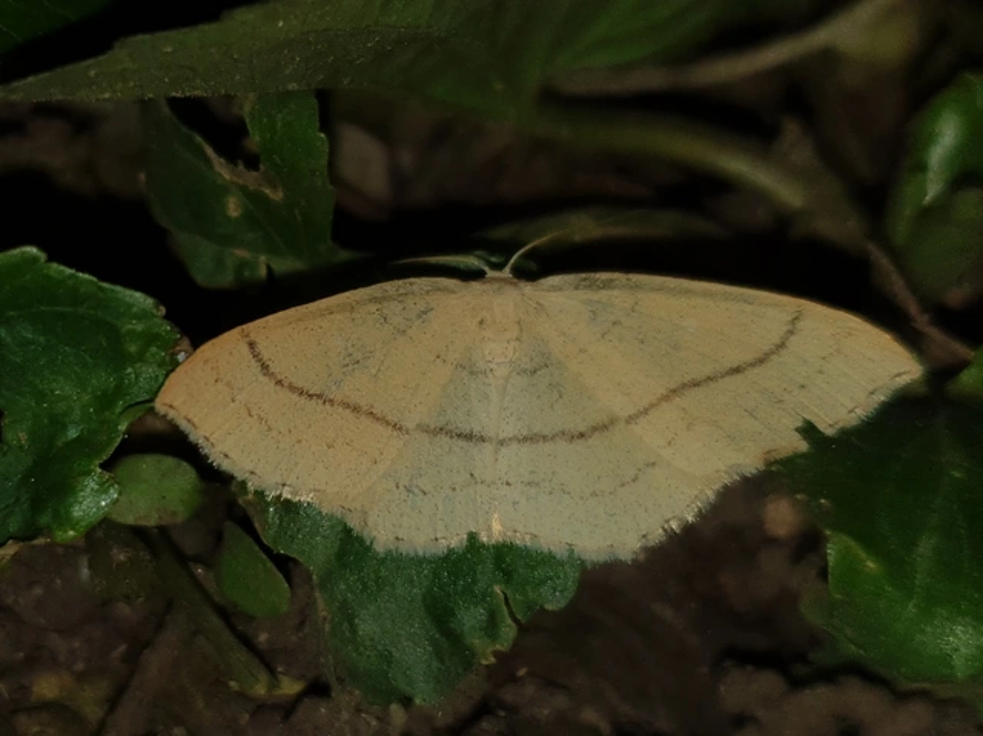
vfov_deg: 53.0
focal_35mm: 26
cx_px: 492
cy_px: 368
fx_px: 738
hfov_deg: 67.3
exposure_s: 1/1686
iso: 50
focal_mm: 4.3
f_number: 1.5
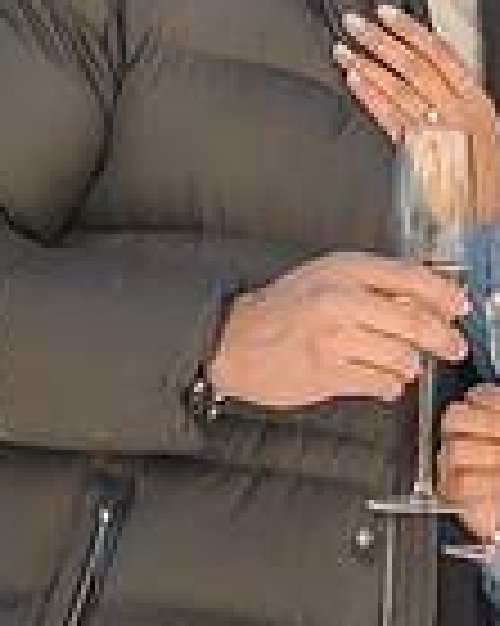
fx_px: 7574
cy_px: 140
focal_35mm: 409
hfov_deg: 3.8
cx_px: 435
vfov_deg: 4.7
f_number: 3.5
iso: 100
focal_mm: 135
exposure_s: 1/800
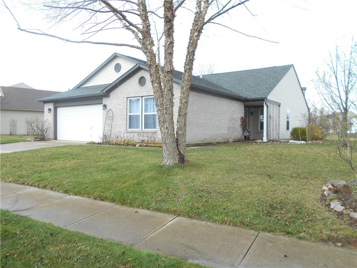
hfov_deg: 67.3
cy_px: 134
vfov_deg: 53.1
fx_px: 268
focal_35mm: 26
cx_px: 178
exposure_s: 1/200
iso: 80
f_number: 3.2
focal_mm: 4.6
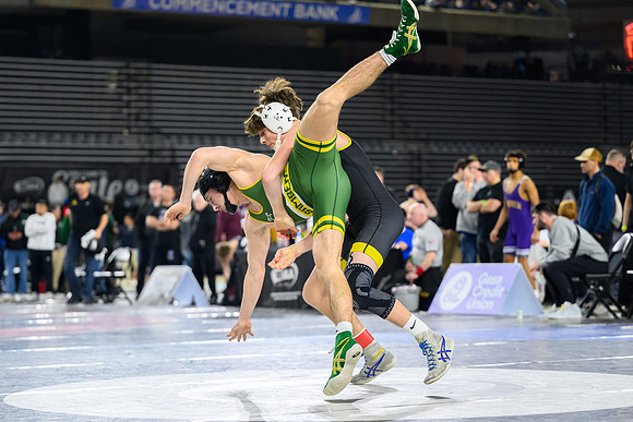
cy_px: 237
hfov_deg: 20.2
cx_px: 274
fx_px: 1780
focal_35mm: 101
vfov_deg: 13.5
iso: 2500
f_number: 2.8
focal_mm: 89
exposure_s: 1/800
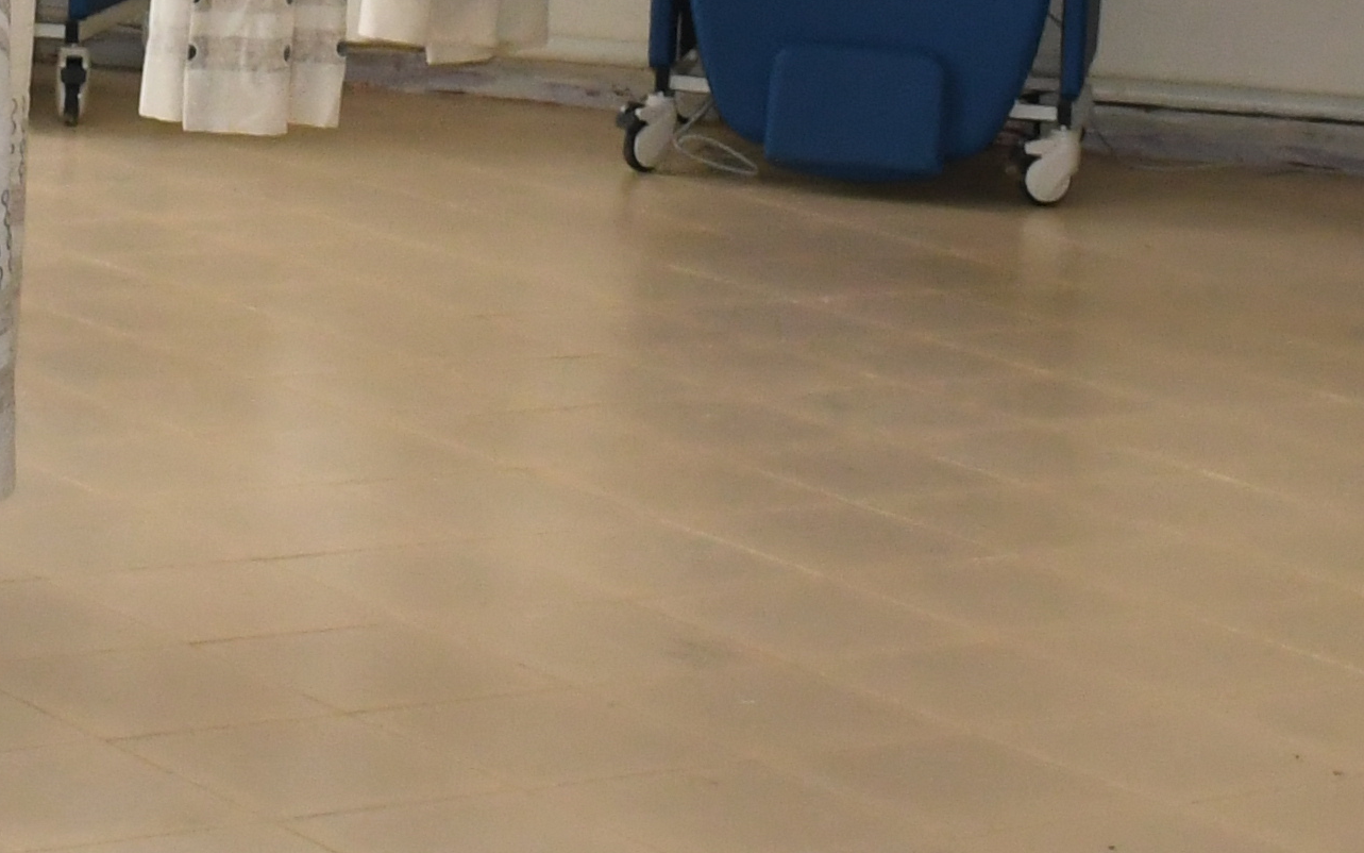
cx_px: 394
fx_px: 5428
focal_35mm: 146
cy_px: -449
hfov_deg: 14.3
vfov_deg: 8.8
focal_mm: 22
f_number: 5.6
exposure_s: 1/100
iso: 1600
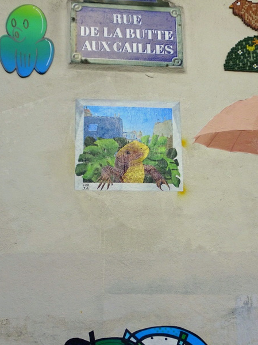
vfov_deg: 29.6
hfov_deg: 22.4
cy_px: 229
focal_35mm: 65
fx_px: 646
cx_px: 187
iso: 80
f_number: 4
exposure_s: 1/250
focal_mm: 6.56
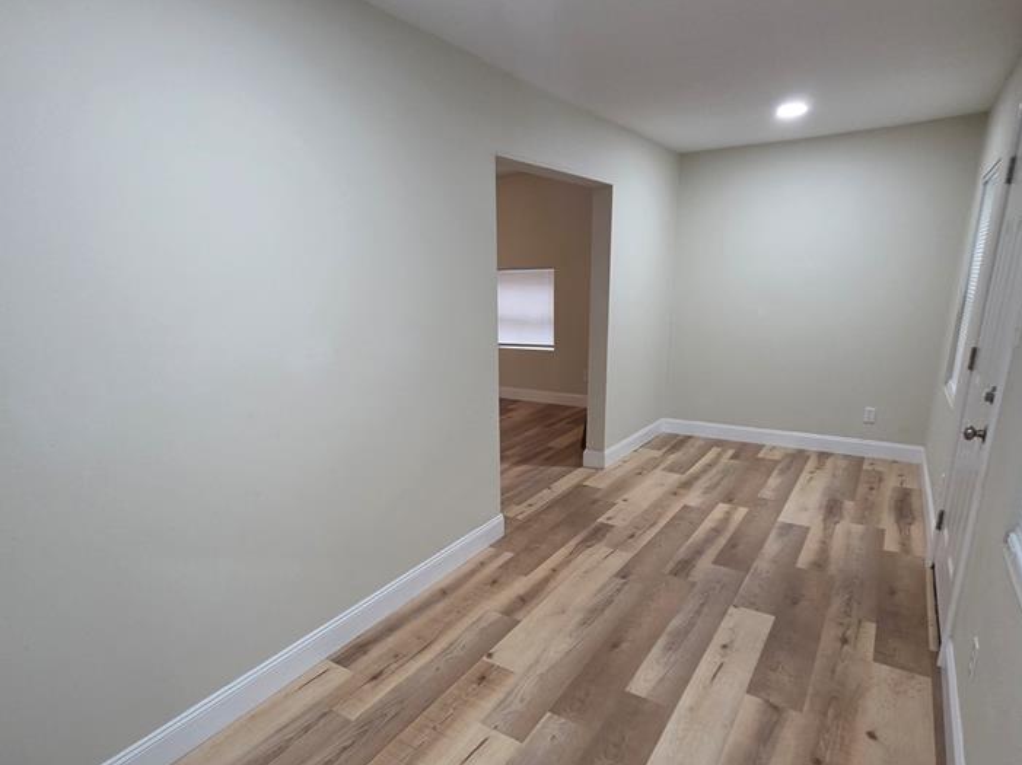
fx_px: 561
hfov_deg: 84.2
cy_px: 442
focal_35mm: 19
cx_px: 443
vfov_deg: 68.2
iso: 400
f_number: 2.2
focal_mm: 2.2
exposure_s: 1/60
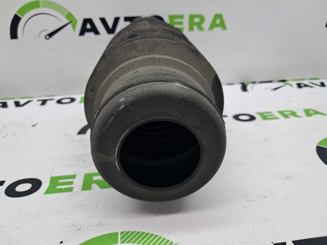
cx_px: 164
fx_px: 255
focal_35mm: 27
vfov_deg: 51.3
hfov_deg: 65.4
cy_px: 122
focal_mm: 4
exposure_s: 1/50
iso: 50
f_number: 1.8
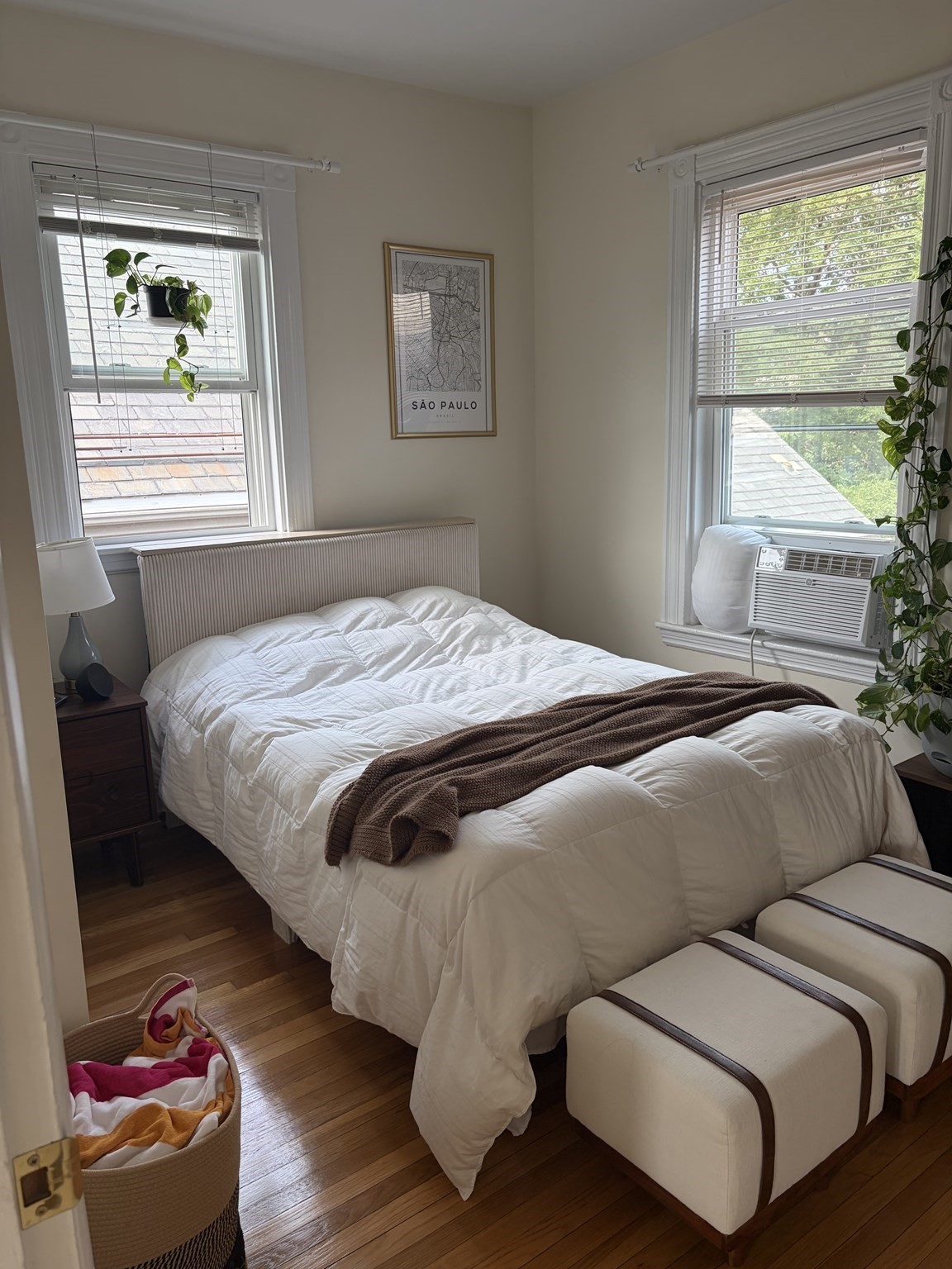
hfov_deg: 53.1
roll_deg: +1.6
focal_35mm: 26
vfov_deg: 67.3
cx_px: 476
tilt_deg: -10.8
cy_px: 634
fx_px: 953
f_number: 1.6
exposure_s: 1/155
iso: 64
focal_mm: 5.96
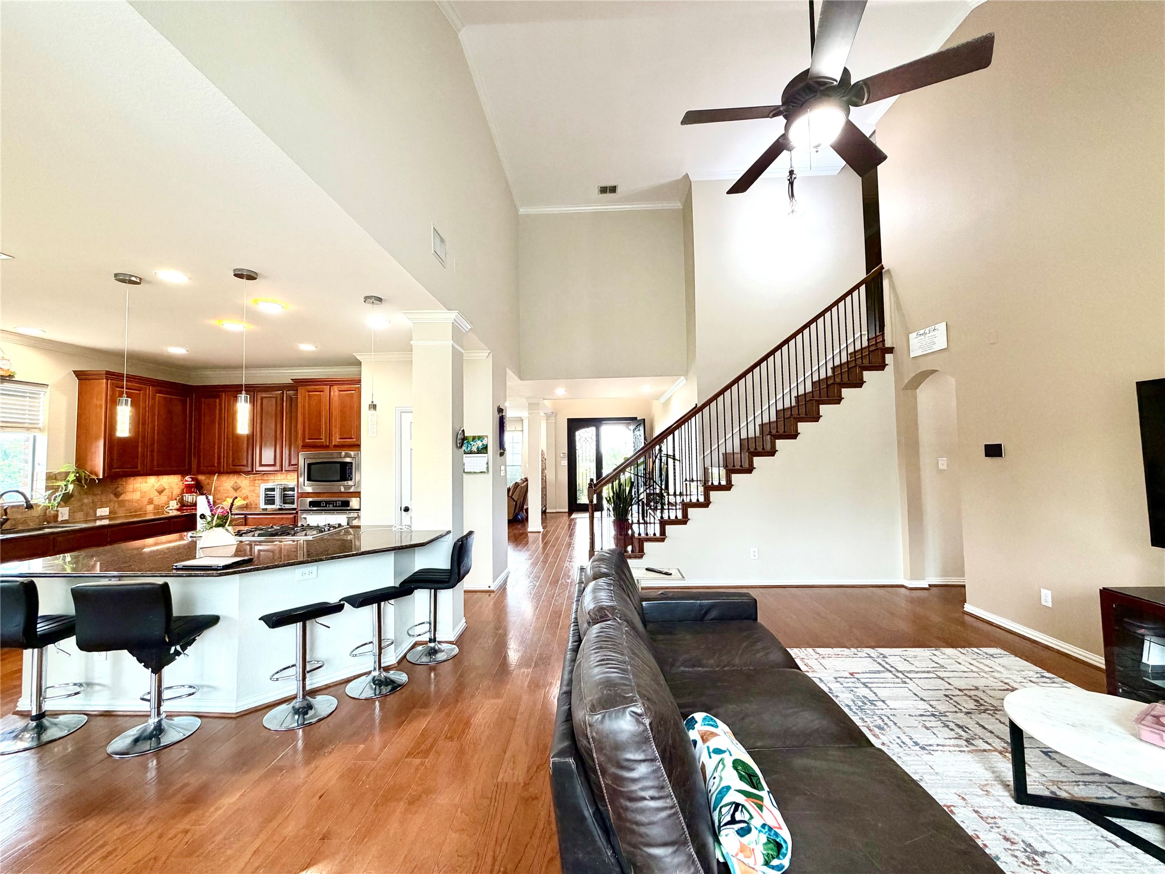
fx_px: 471
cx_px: 582
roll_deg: +1.5
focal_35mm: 14
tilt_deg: +2.4
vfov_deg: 85.7
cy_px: 437
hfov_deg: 102.1
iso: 250
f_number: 2.2
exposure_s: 1/120
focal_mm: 2.22
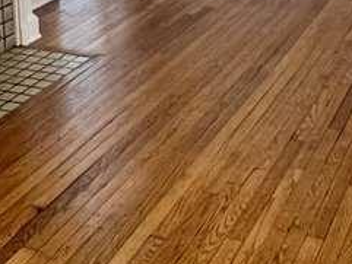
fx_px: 702
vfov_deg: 18.7
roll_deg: +1.0
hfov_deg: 28.1
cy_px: -139
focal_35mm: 69
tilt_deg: -7.6
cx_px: 206
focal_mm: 1.57
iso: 160
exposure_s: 1/60
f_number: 1.8
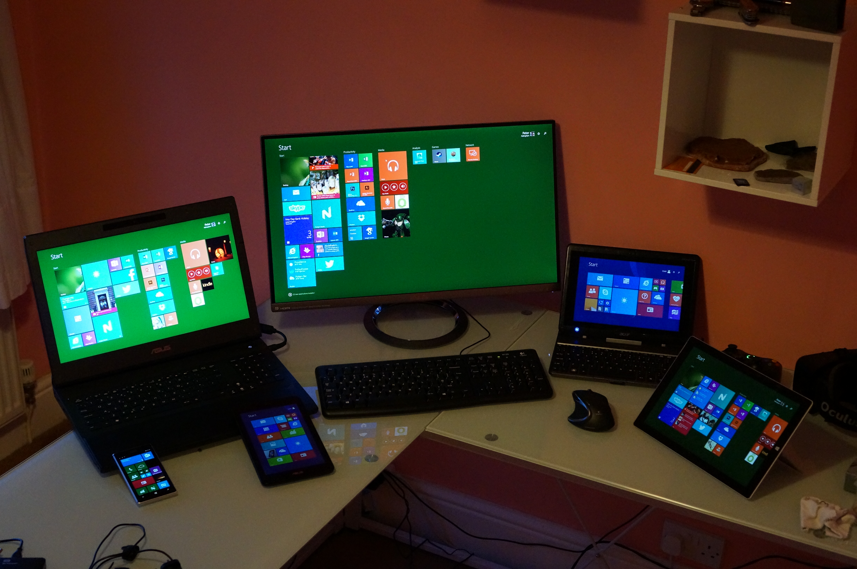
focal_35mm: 52
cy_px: 284
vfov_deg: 25.7
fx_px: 1248
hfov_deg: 37.9
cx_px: 428
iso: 3200
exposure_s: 1/160
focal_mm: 35
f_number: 4
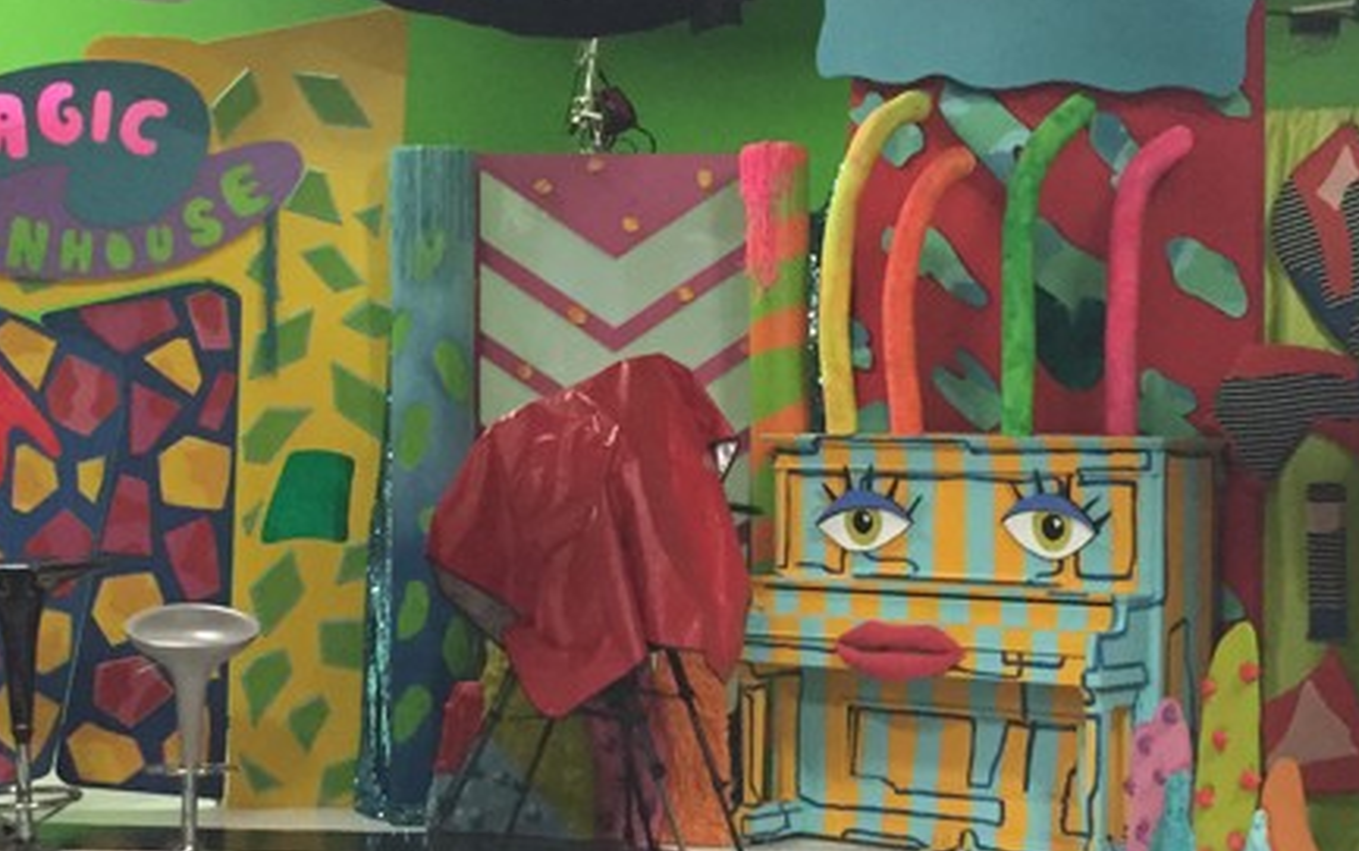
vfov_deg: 18.3
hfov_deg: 29.0
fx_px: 2631
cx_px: 656
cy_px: 553
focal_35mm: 71
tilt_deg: -3.5
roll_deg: +0.3
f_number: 2.2
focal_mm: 4.15
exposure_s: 1/15
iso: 250
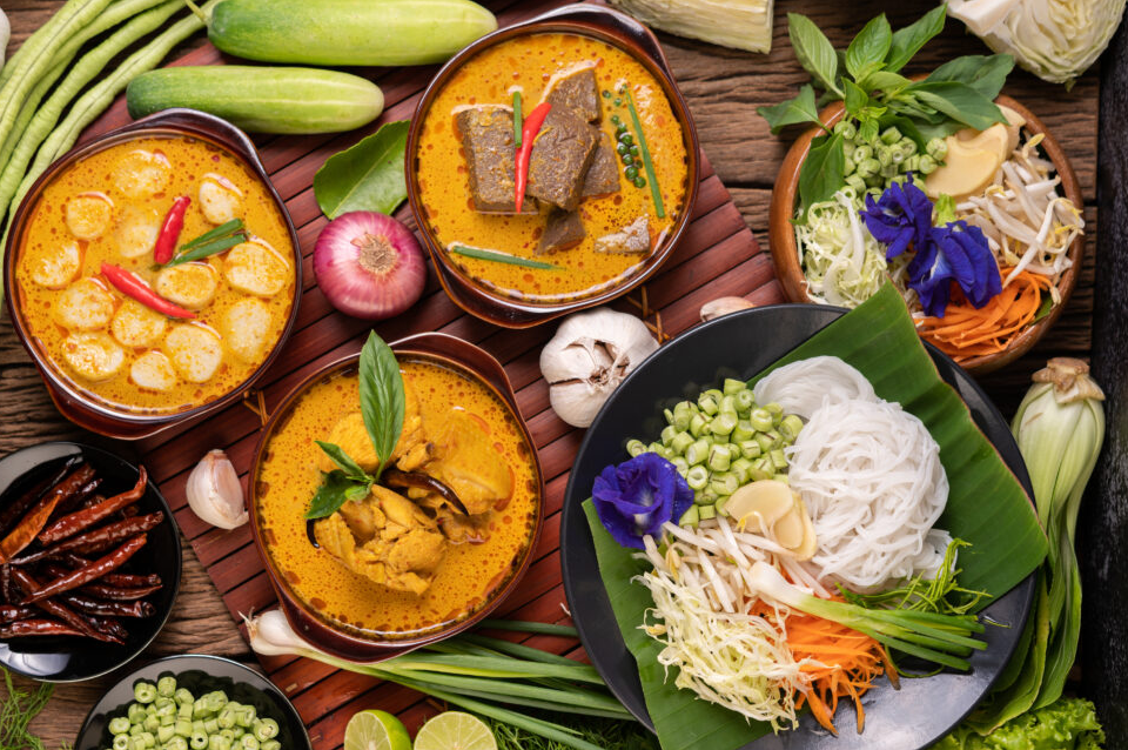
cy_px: 399
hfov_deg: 31.4
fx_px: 2003
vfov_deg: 21.2
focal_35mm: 64
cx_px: 538
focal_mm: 60
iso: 100
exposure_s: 1/100
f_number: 5.6
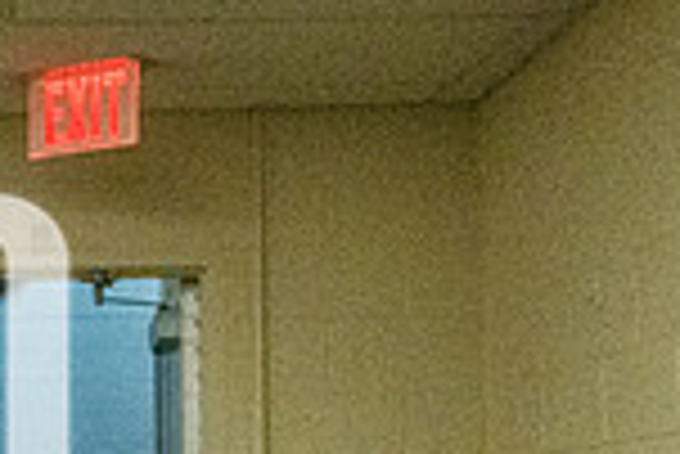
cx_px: -270
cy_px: 407
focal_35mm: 92
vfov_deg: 14.7
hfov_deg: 19.8
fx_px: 1739
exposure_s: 1/3200
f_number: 4
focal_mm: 24
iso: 32254
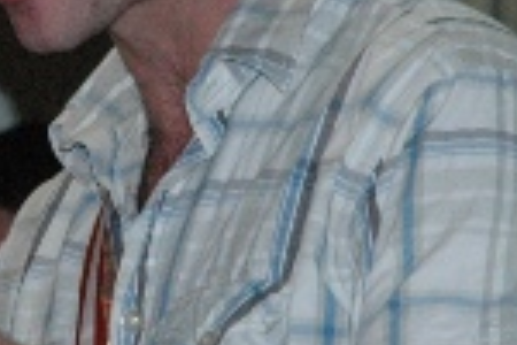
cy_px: 59
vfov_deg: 3.1
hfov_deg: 4.6
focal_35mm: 448
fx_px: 6433
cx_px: 128
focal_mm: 70
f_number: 5
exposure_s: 1/60
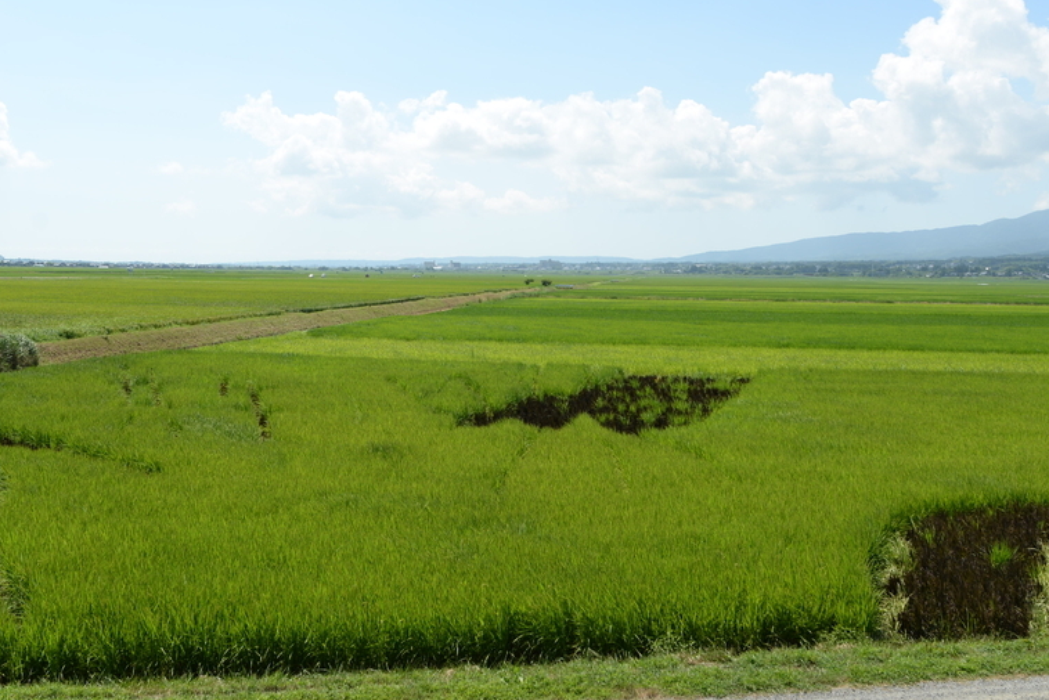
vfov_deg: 34.6
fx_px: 1108
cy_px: 211
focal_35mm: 38
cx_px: 447
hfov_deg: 50.5
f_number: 7.1
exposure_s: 1/320
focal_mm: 24
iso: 100
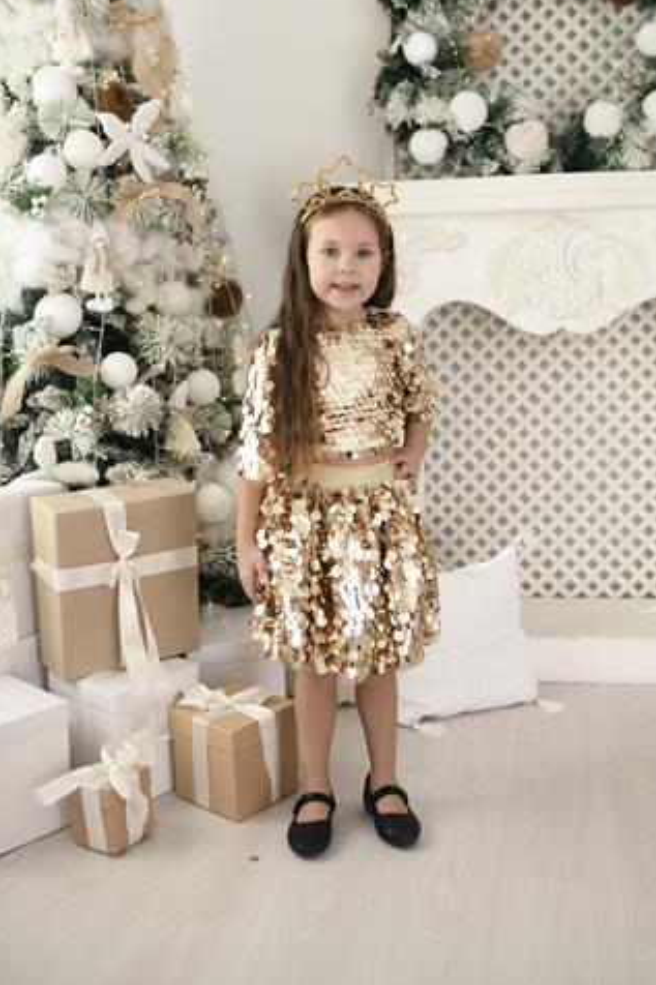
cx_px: 364
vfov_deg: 45.3
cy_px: 407
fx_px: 1176
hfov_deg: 31.1
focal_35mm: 43
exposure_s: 1/250
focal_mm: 35
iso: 125
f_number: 2
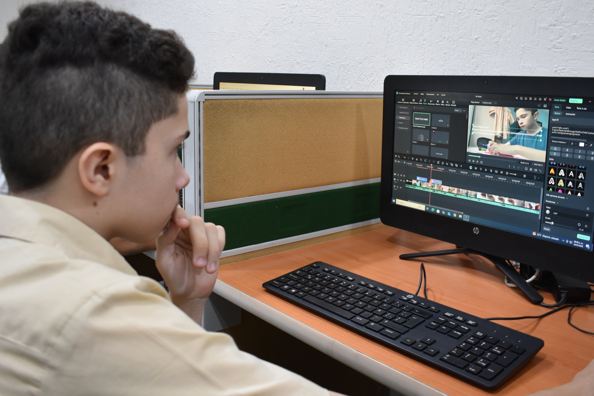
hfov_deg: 57.2
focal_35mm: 33
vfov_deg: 39.9
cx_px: 304
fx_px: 544
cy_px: 183
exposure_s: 1/30
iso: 1100
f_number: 4
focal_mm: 18
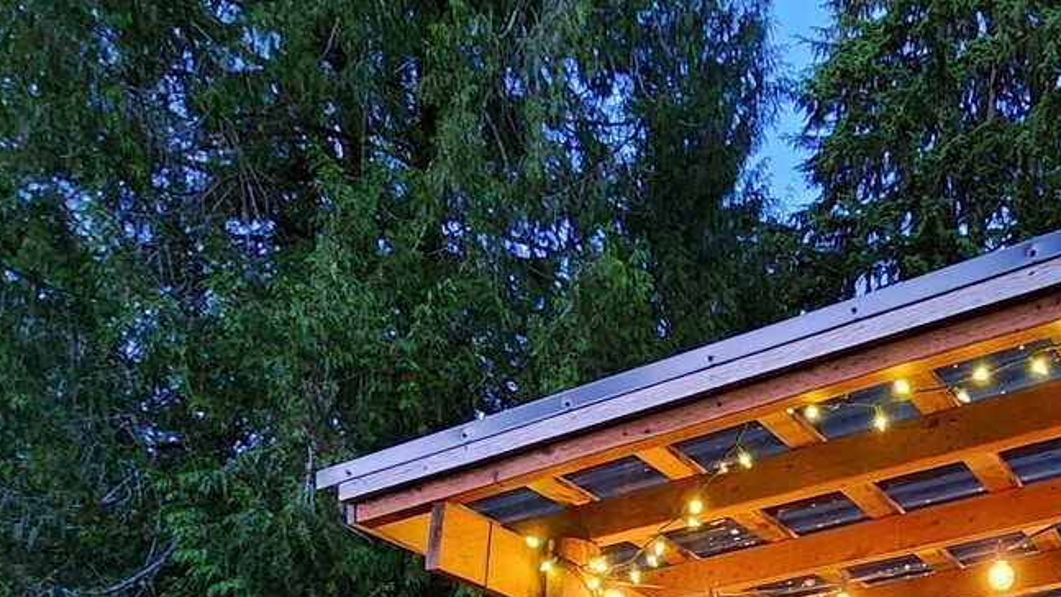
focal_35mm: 35
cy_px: 853
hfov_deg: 52.5
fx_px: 985
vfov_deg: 26.3
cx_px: 867
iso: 500
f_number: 2.2
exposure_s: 1/30
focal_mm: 2.2
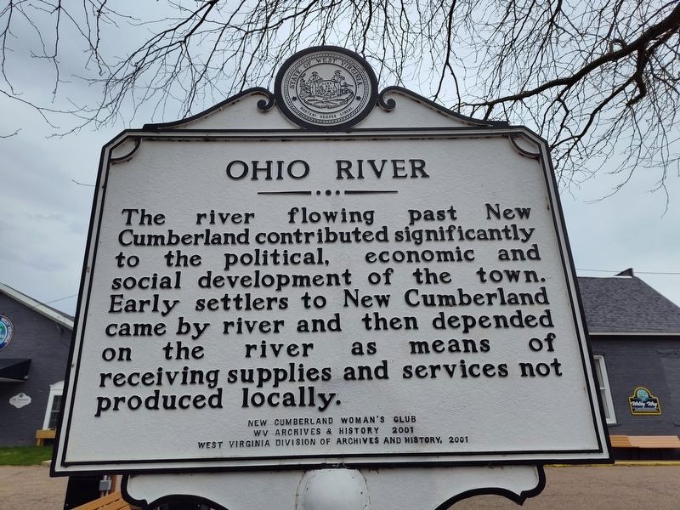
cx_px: 340
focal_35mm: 23
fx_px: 452
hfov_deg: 73.9
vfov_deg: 58.9
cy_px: 255
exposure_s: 1/926
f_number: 1.8
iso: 100
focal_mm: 5.56
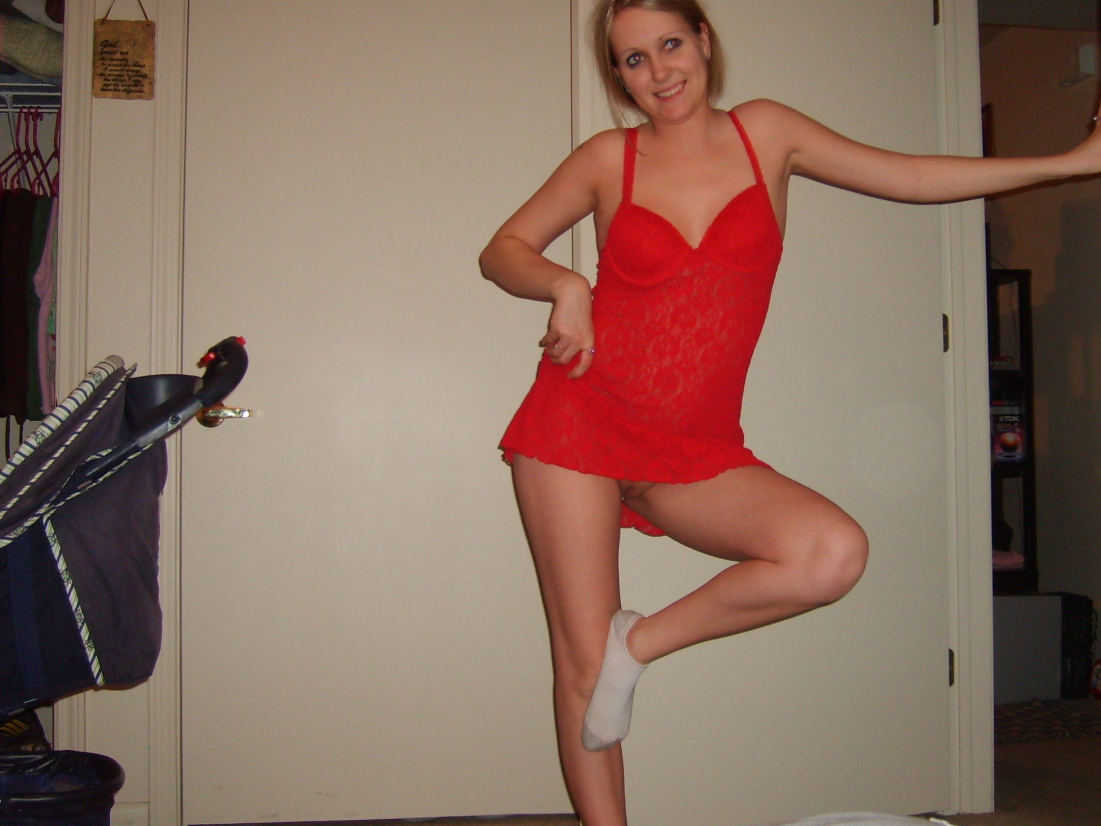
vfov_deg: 31.5
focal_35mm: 46
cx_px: 642
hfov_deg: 41.1
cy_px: 361
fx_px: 1463
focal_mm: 5.8
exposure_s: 1/45
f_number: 2.8
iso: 100
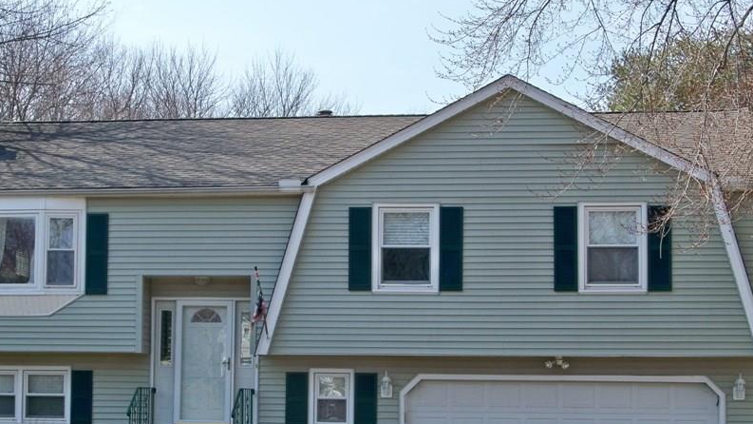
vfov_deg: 14.5
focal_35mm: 83
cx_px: 335
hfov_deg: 25.6
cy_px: 330
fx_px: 1657
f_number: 4
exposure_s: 1/400
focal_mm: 10.5
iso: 64
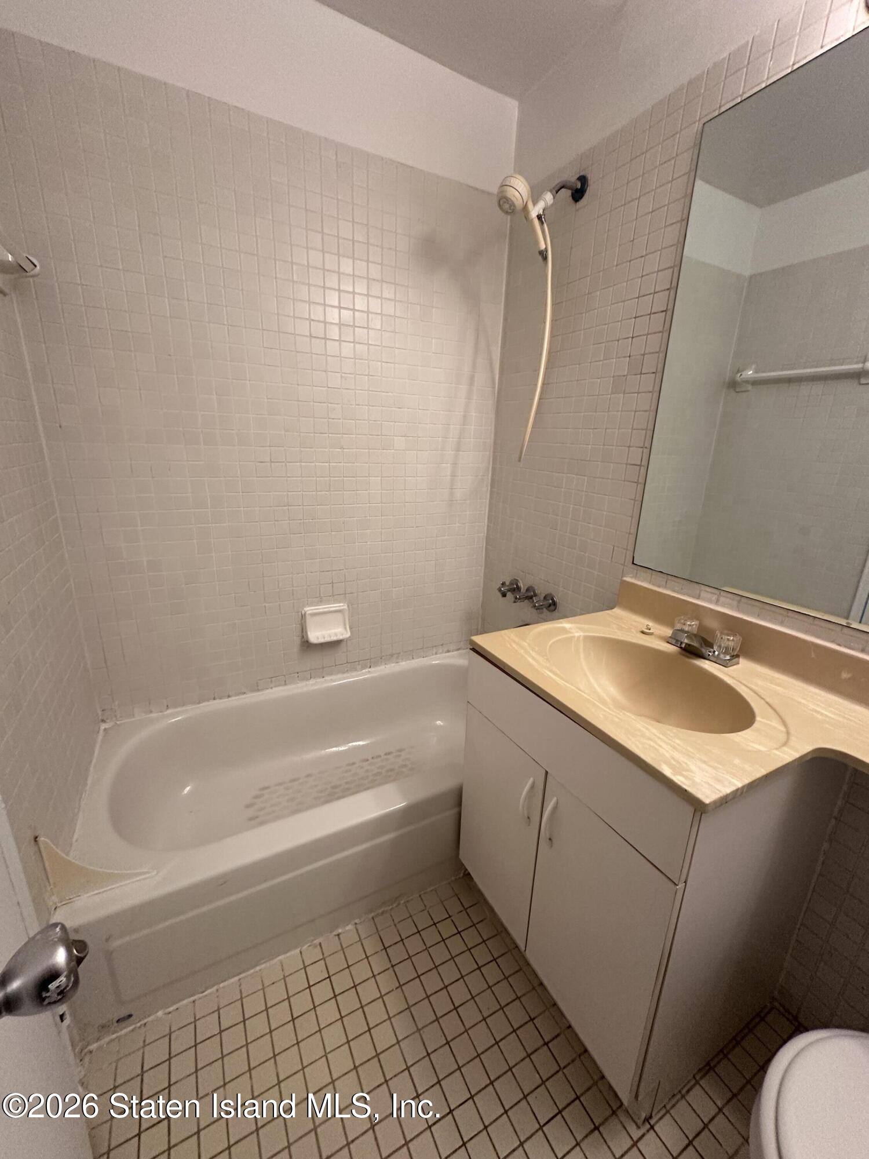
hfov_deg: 85.7
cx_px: 434
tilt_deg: -15.2
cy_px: 580
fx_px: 469
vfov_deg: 102.1
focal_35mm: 14
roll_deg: -1.9
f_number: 2.2
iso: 250
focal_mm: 2.22
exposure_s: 1/120
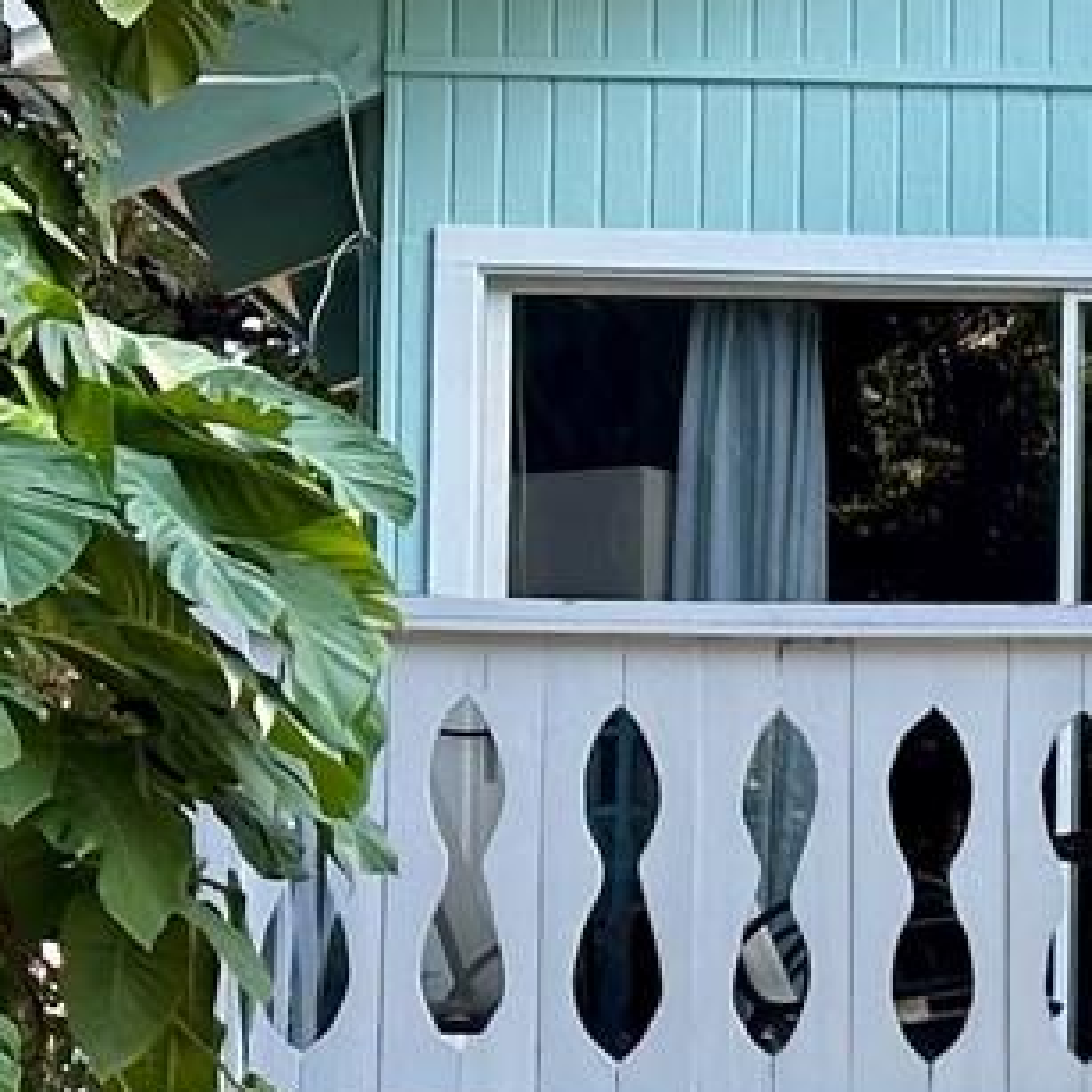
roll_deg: -0.2
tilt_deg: +4.4
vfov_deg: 7.9
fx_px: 7888
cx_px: 2205
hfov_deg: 7.6
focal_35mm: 221
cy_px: 1138
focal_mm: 6.86
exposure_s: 1/121
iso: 80
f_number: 1.78
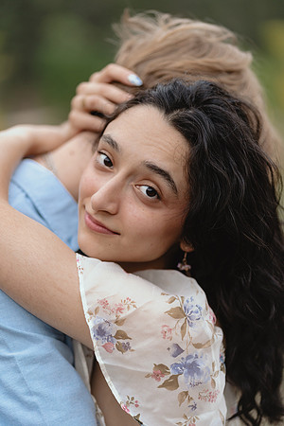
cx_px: 142
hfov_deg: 16.1
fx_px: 1006
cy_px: 213
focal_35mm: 85
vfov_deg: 23.9
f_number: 1.8
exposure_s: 1/250
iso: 250
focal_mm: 85
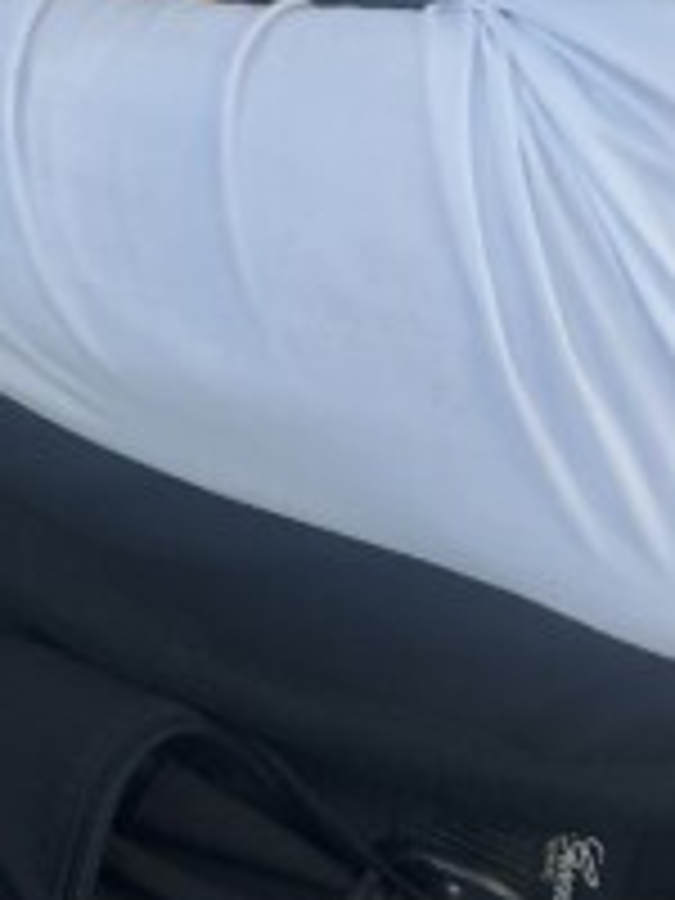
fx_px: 3380
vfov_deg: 14.2
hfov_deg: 10.7
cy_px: -454
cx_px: -508
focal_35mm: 130
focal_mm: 5.7
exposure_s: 1/2762
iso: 50
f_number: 1.5
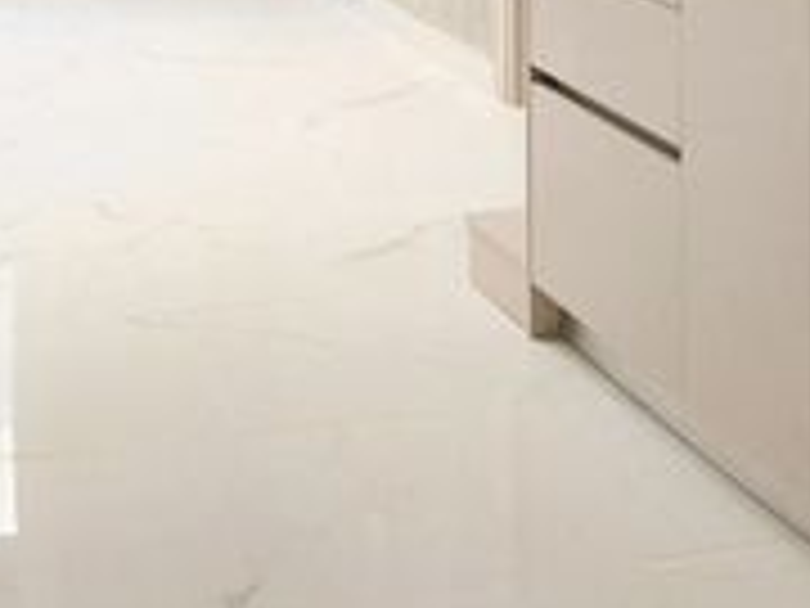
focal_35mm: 103
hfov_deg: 19.1
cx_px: 414
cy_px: -423
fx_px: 2410
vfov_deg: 13.2
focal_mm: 3.96
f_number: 1.8
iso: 160
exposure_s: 1/25
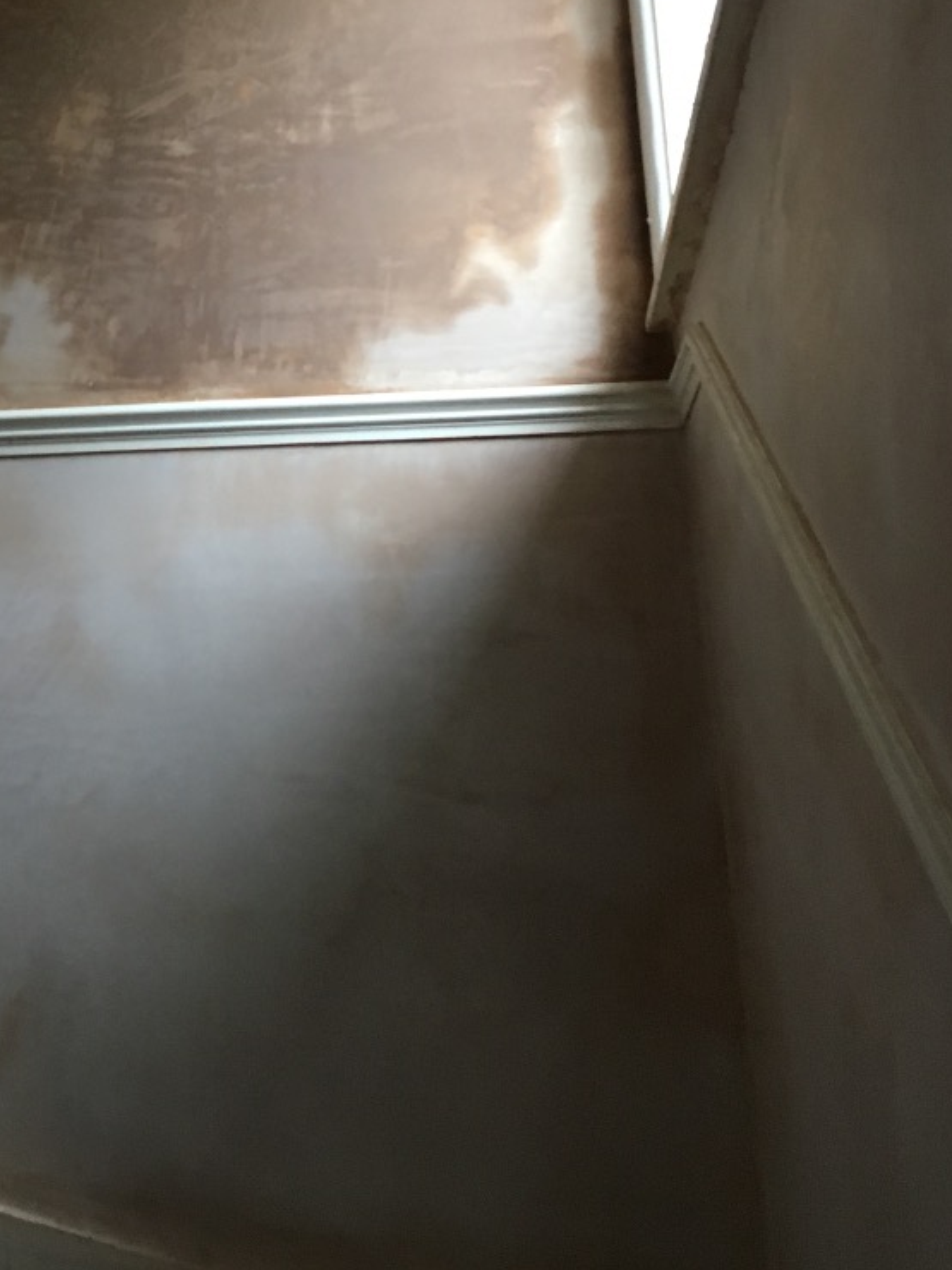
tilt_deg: +19.5
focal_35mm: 47
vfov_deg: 40.0
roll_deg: -2.1
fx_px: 1723
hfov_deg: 30.2
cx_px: 209
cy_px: 434
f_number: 2.2
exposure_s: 1/33
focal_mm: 4.15
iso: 200
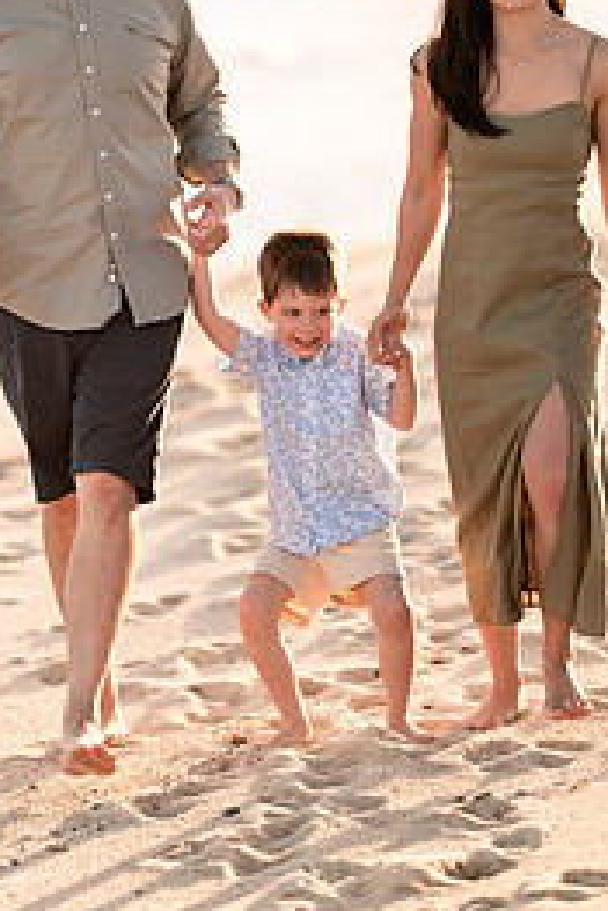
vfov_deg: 8.9
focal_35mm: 232
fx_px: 5869
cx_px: 149
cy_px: 209
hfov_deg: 5.9
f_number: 1.8
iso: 100
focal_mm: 135
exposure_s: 1/2500
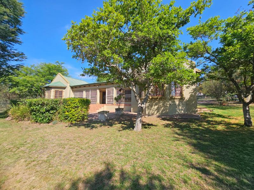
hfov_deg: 106.2
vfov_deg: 89.9
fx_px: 95
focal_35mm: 13
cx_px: 127
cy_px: 95
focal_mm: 2.2
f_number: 2.2
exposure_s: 1/1493
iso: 50
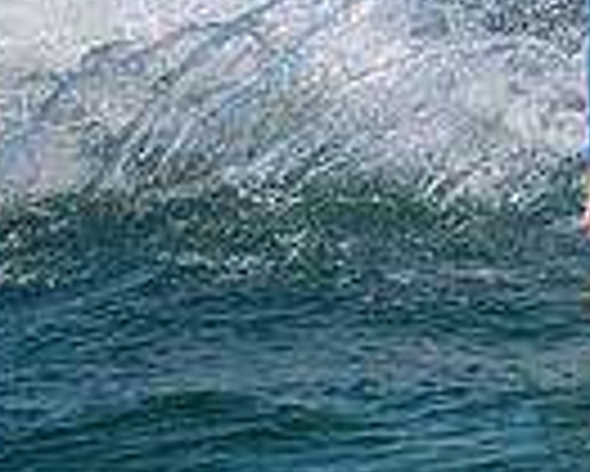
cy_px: 79
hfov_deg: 0.9
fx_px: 36400
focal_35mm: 2083
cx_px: 1094
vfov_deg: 0.7
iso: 220
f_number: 5.6
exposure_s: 1/4000
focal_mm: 500
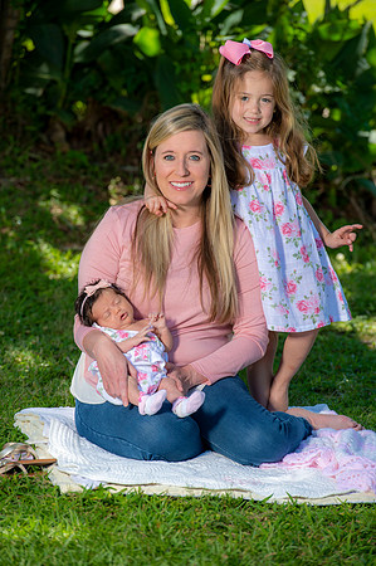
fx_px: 3062
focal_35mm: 195
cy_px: 283
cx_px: 188
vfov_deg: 10.6
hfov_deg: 7.0
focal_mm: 195
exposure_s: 1/160
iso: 100
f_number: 5.6
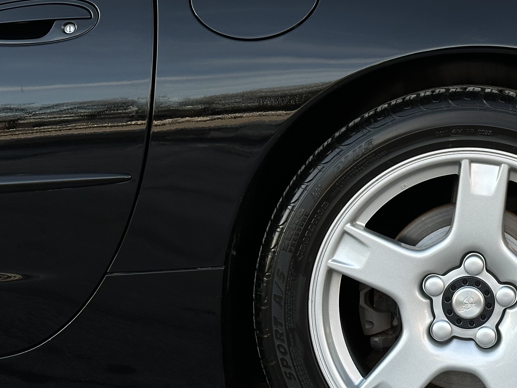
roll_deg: +0.1
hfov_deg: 17.8
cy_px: 101
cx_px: 493
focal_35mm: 108
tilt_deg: -1.7
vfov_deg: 13.7
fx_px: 1613
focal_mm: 6.86
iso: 64
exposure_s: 1/597
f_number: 1.78
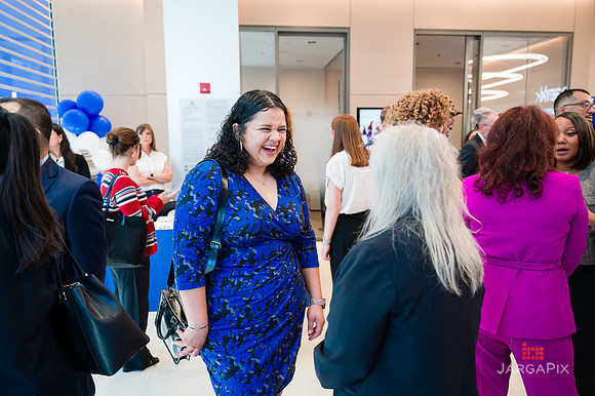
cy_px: 198
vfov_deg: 46.6
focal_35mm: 28
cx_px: 298
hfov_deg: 65.8
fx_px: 460
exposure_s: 1/200
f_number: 3.2
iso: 500
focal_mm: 27.5
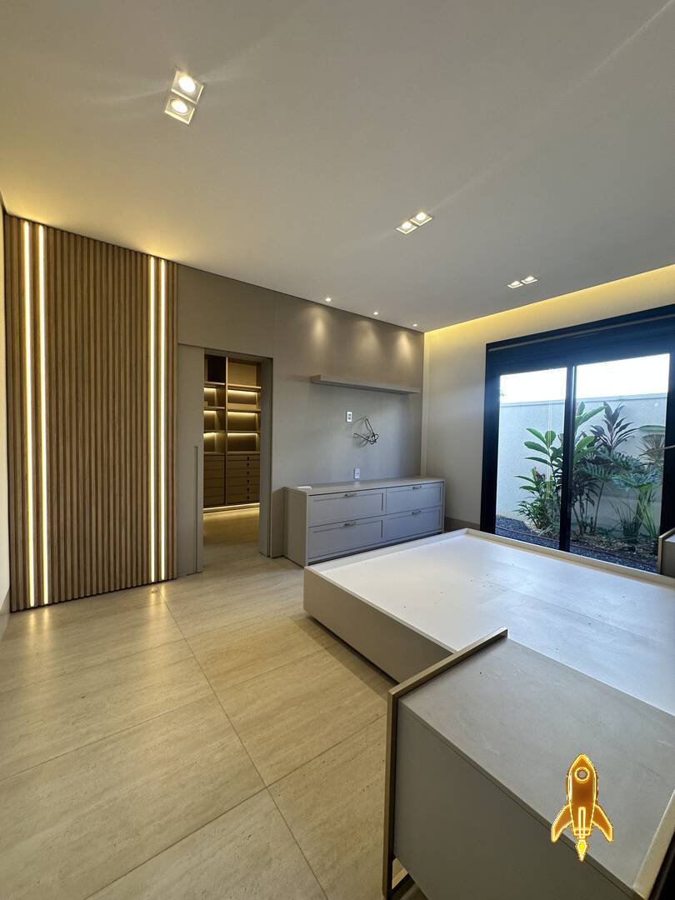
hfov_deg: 85.7
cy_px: 450
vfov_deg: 102.1
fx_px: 364
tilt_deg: +0.0
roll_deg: -2.1
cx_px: 338
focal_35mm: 14
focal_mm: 2.22
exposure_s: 1/120
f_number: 2.2
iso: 100
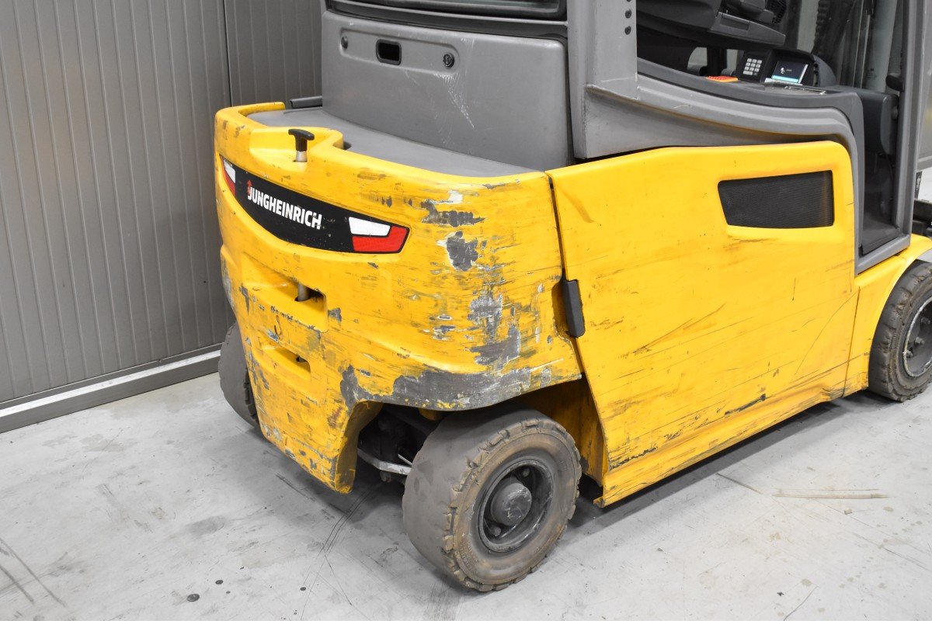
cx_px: 466
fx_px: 1010
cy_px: 310
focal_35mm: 39
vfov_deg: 34.2
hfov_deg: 49.6
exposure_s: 1/30
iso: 1600
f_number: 5
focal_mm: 26
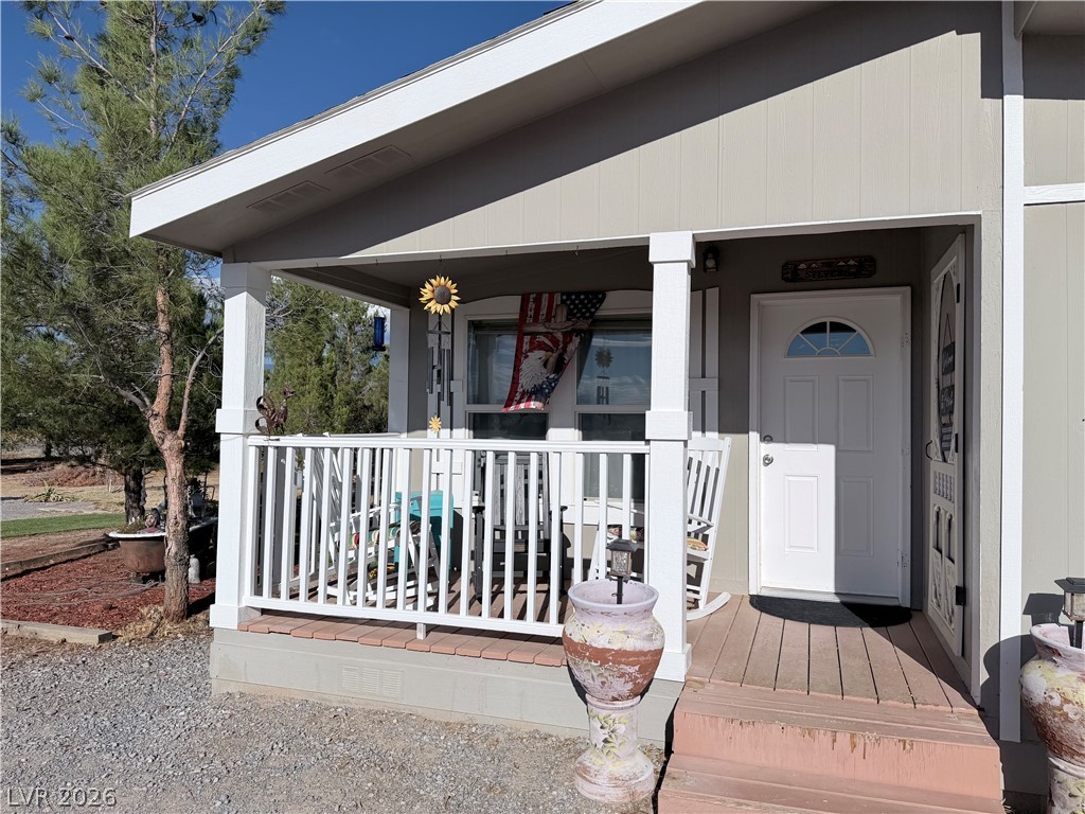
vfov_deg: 56.8
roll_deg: -0.5
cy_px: 407
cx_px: 542
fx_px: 752
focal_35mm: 24
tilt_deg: +0.7
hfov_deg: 71.6
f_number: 1.78
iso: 80
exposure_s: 1/17544
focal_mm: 6.76
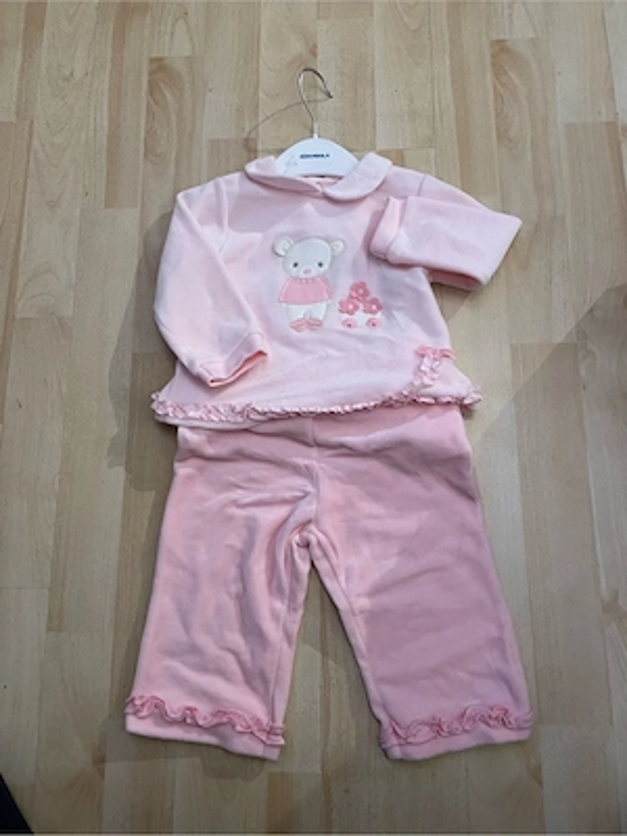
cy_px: 418
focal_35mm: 26
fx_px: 628
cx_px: 314
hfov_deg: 53.1
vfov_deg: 67.3
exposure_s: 1/50
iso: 320
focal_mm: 4.2
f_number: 1.6
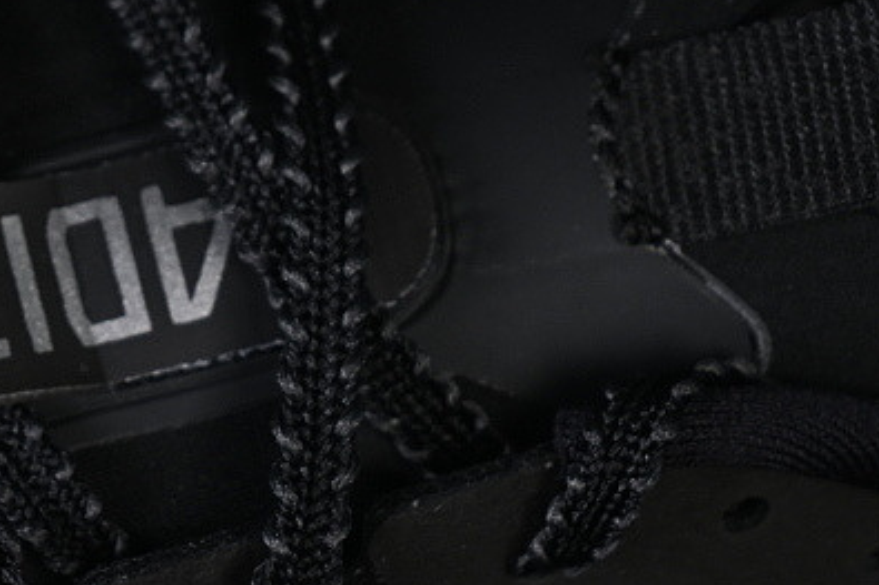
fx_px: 5003
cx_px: 260
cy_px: 167
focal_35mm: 205
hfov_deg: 10.0
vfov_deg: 6.7
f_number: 6.3
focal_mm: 50
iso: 160
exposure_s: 1/50
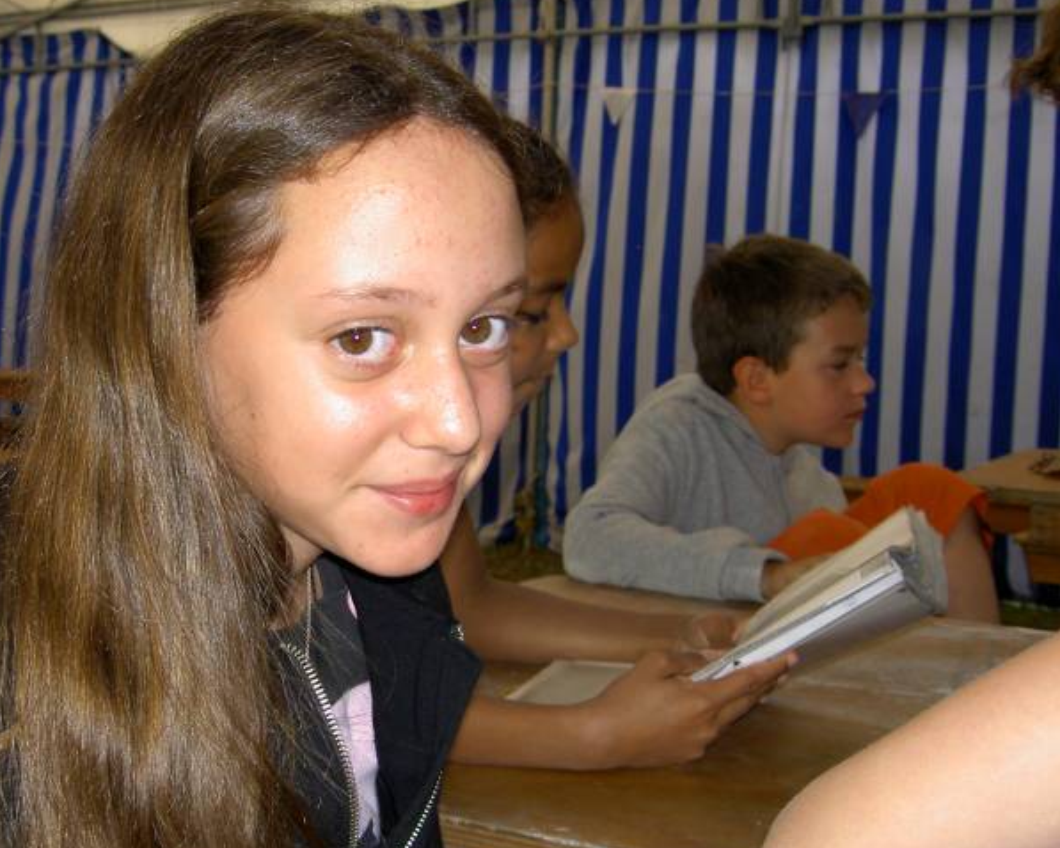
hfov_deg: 36.3
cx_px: 352
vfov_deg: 29.7
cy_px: 491
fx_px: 1600
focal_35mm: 51
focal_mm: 8
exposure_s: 1/60
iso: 100
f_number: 2.8
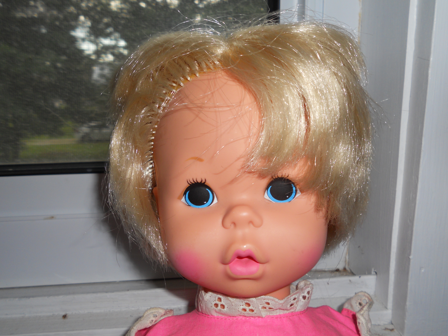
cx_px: 229
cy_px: 169
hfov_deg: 55.3
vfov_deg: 42.9
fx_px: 427
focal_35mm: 33
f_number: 8.8
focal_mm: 5.8
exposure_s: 1/25
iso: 80
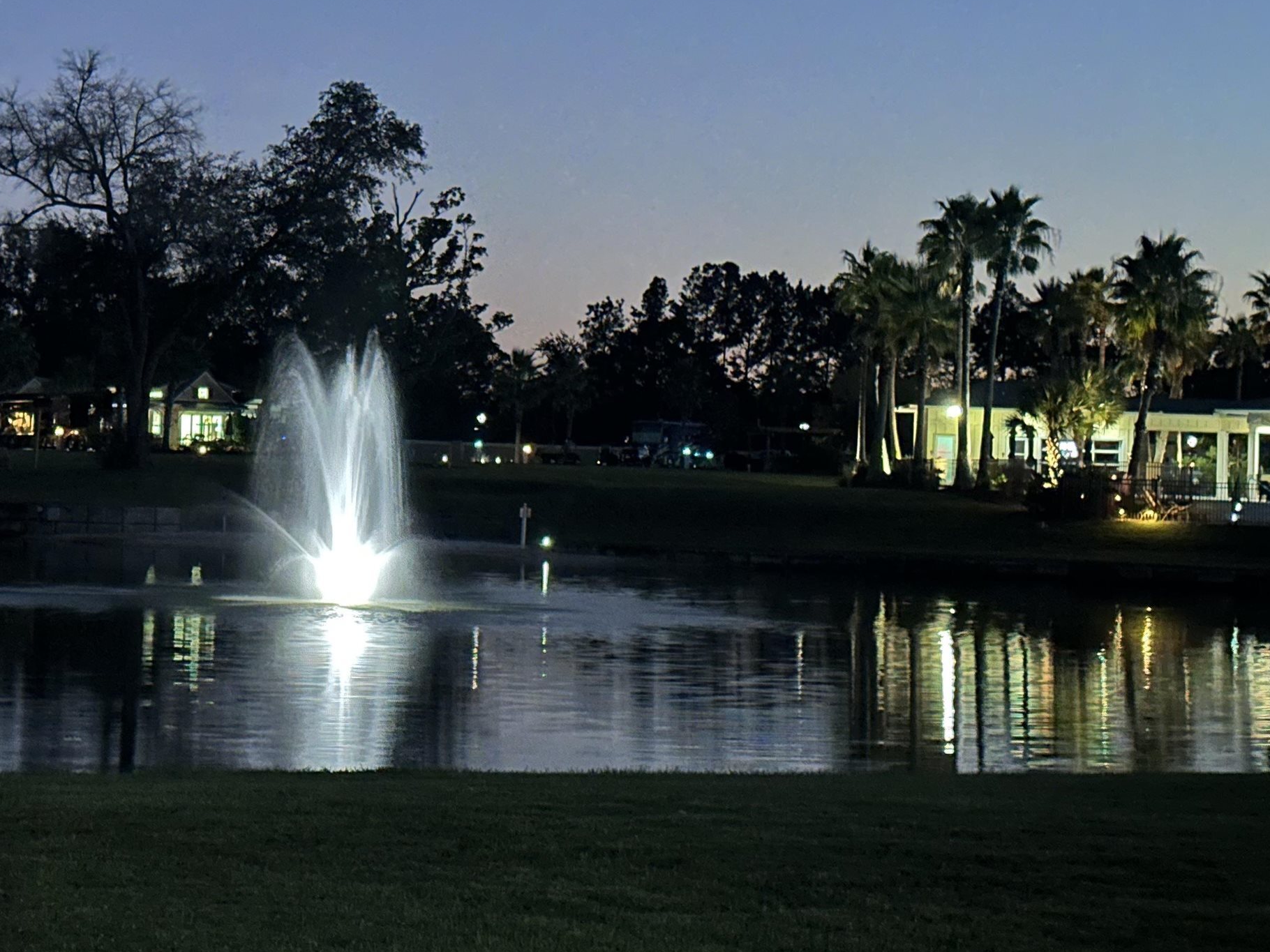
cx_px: 368
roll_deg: -2.0
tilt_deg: +0.3
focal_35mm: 81
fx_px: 2972
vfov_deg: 18.2
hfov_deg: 23.9
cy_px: 425
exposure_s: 1/5
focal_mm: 6.86
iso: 640
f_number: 1.78
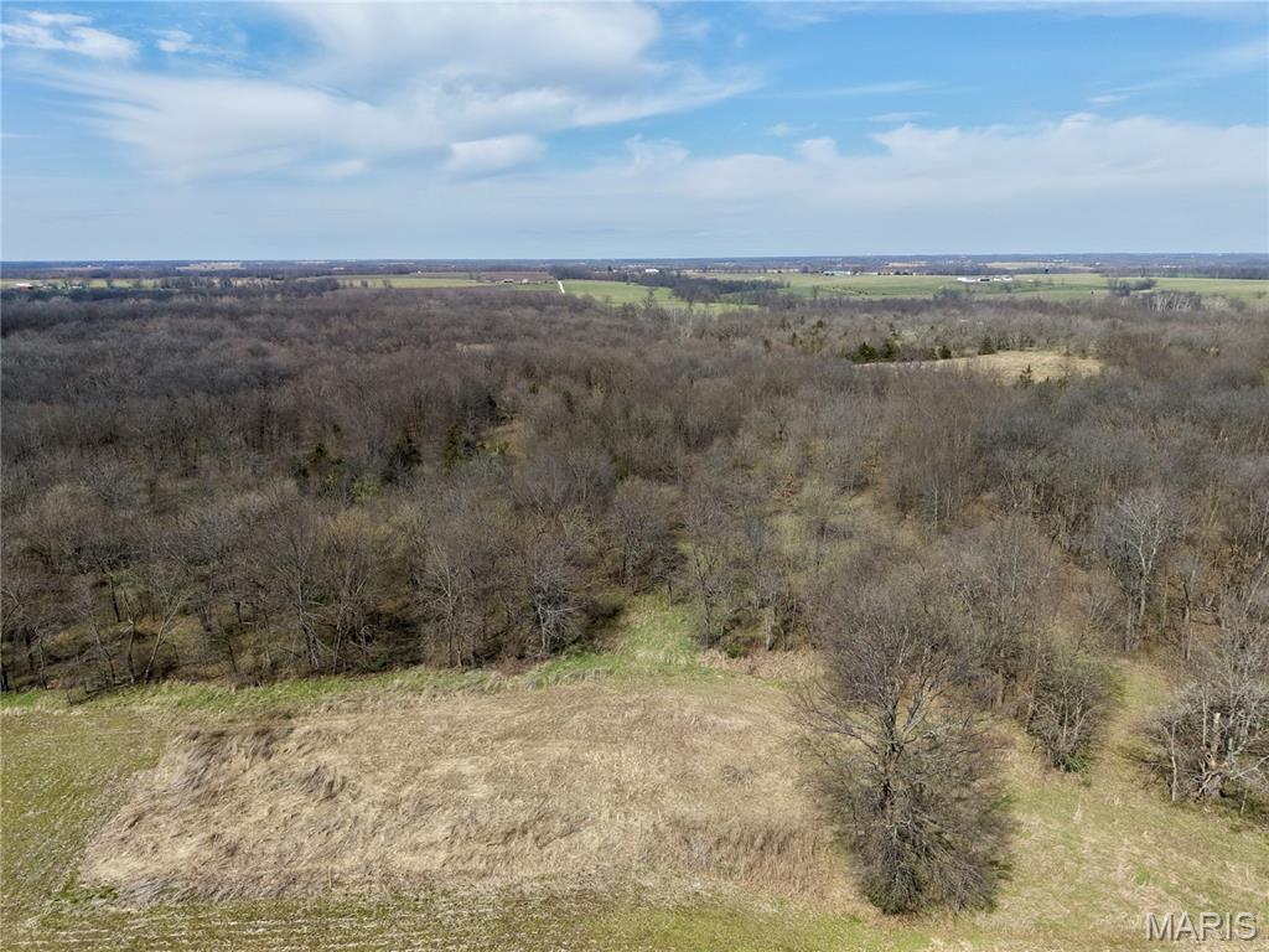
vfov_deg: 56.8
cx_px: 634
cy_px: 476
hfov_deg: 71.6
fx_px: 880
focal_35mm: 24
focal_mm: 8.67
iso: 240
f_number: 1.8
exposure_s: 1/5000
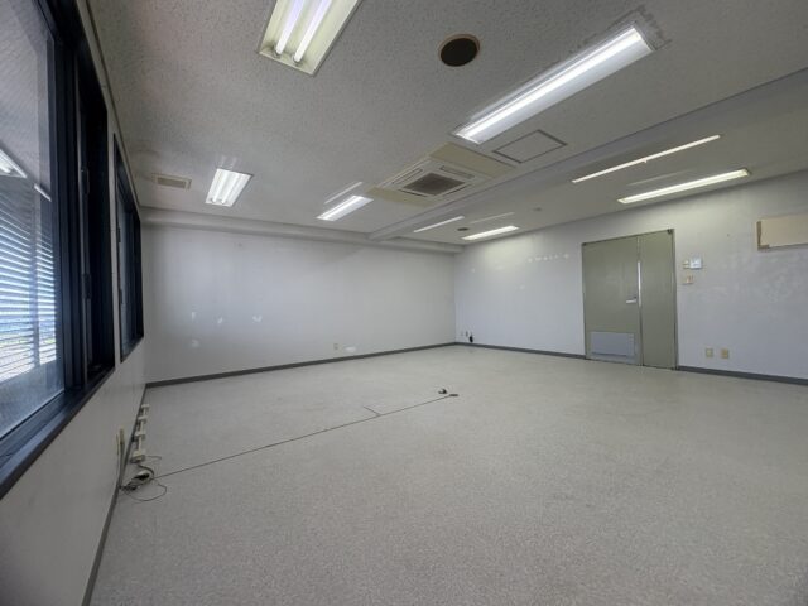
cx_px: 404
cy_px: 303
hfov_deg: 102.1
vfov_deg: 85.7
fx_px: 327
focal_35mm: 14
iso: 64
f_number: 2.2
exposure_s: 1/134
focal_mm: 2.22
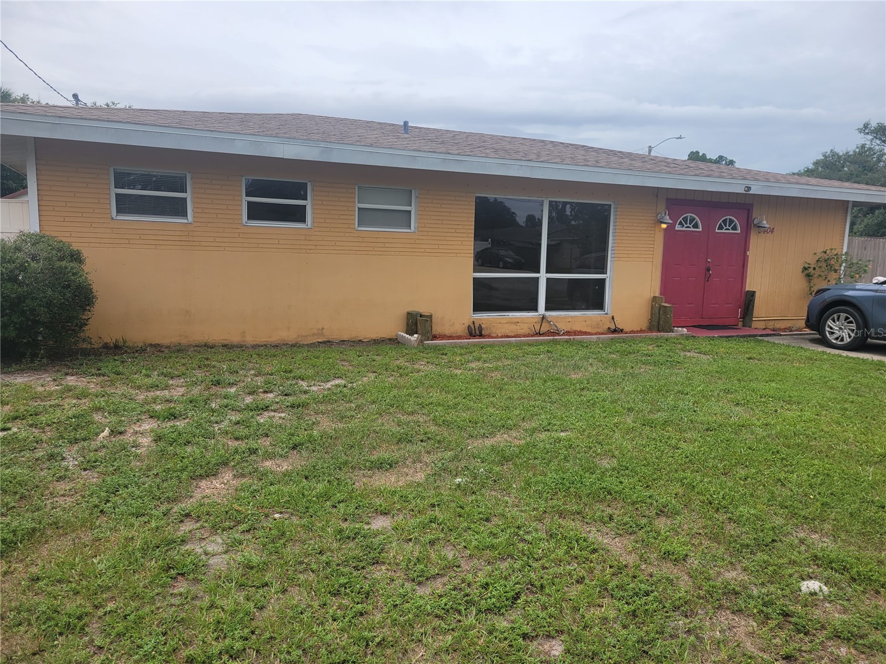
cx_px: 443
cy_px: 332
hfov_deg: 67.3
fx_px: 665
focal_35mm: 26
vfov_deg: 53.1
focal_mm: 5.4
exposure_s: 1/2905
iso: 40
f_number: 1.8
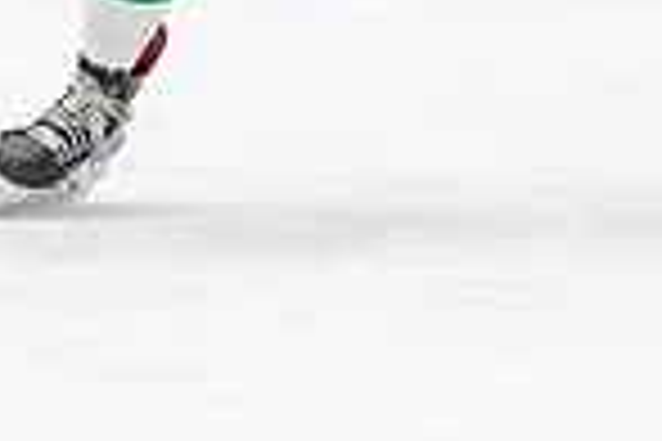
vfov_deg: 2.2
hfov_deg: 3.4
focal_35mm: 612
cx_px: 284
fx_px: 11253
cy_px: -403
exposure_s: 1/800
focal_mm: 122
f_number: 2.8
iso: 4000
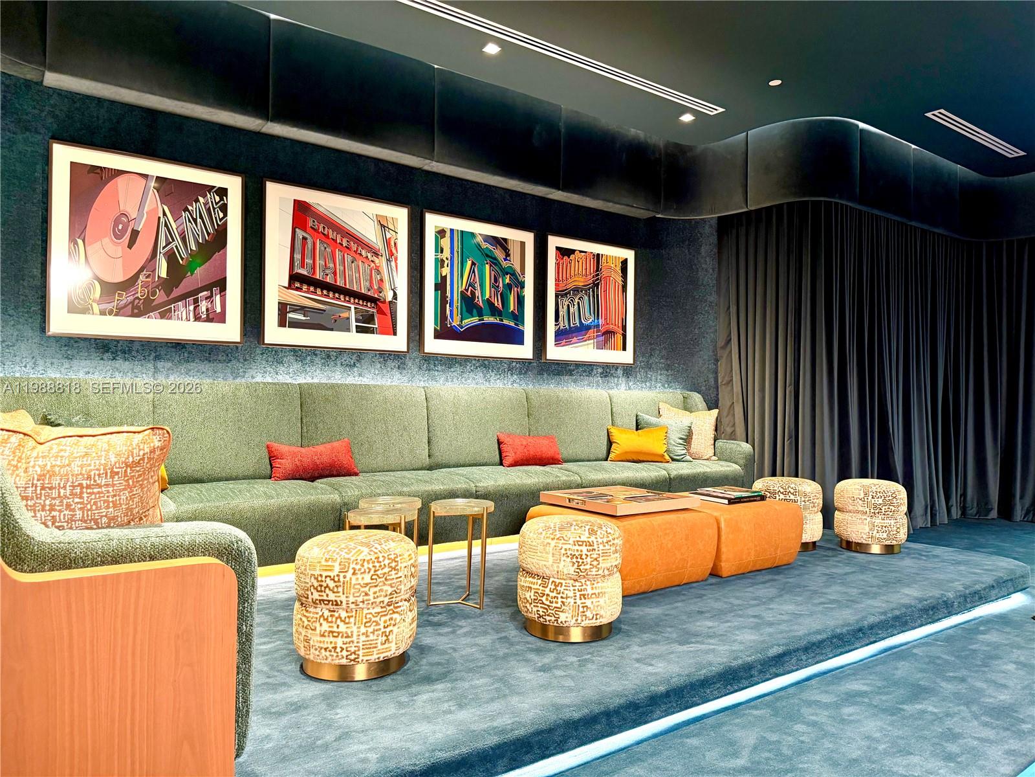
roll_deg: -0.5
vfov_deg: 56.8
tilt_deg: +0.5
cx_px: 518
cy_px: 388
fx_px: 718
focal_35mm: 24
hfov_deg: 71.6
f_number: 1.78
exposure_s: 1/60
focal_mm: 6.76
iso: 500
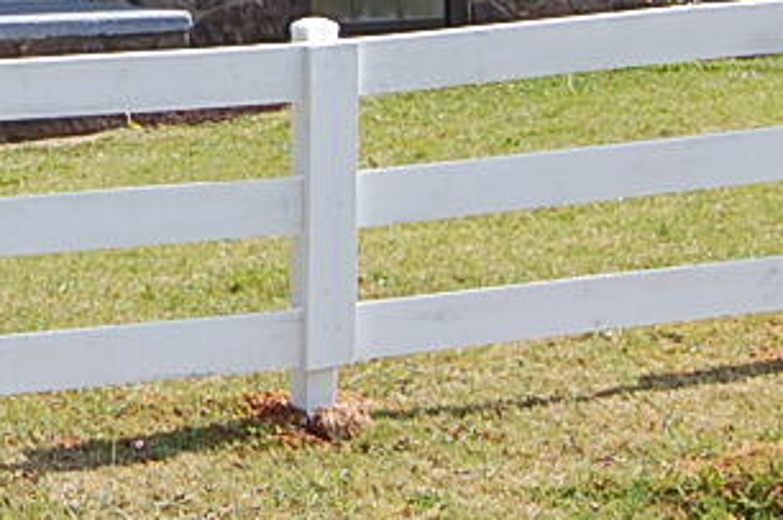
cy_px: -284
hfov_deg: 10.4
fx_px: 4169
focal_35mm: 192
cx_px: -371
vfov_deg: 7.0
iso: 200
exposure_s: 1/250
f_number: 8
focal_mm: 26
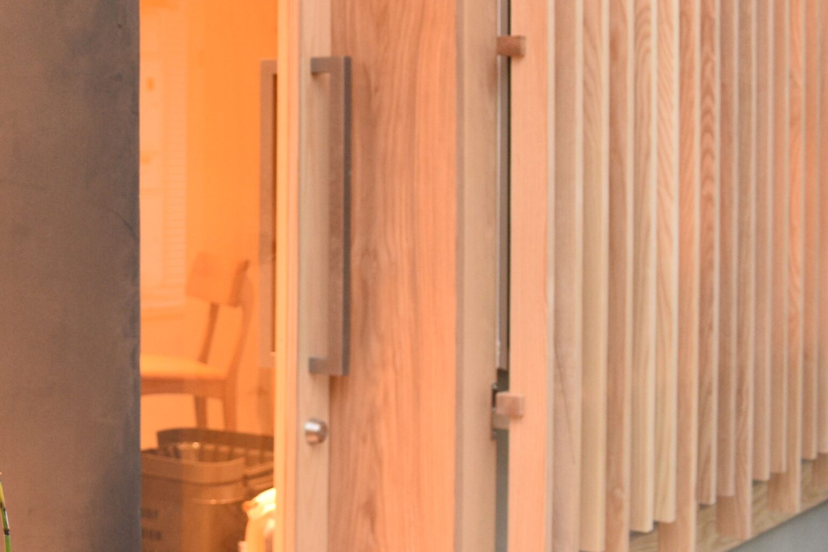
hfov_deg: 42.0
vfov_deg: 29.1
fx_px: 1035
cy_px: 101
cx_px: 189
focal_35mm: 45
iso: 800
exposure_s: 1/50
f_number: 4
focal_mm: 18
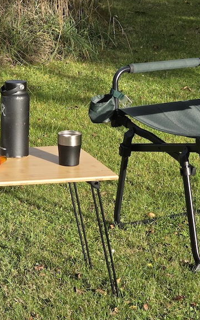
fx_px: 1144
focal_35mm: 131
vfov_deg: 15.9
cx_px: 115
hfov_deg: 10.0
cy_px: 119
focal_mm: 7.9
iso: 50
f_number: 2.4
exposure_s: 1/883
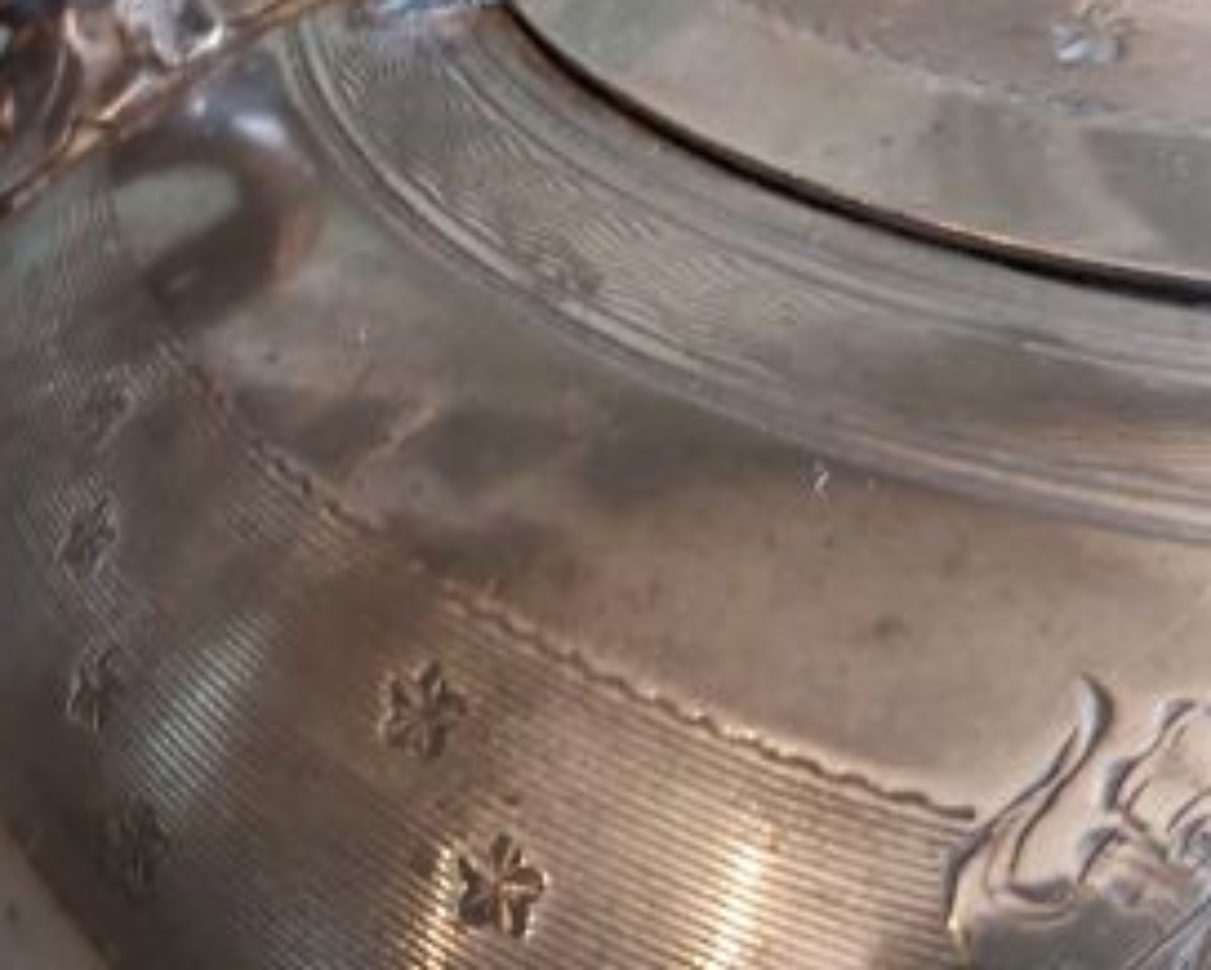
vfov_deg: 26.4
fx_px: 2009
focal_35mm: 56
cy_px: 120
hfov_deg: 33.3
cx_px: 423
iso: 200
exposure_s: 1/30
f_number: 1.7
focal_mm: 3.92
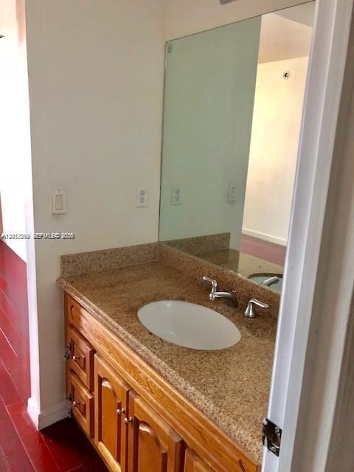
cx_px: 177
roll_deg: -2.1
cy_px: 236
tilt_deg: -12.5
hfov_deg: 49.7
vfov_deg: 63.4
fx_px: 382
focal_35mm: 28
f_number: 1.8
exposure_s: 1/7
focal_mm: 4
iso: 100
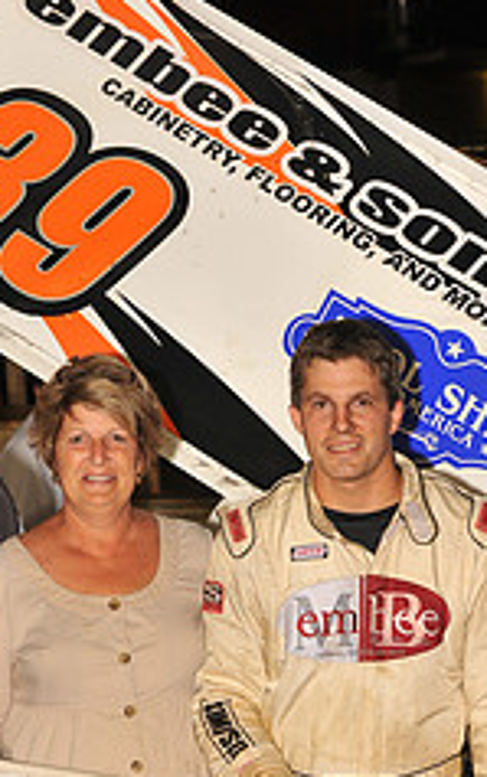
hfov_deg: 7.9
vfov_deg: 12.5
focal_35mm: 166
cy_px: 718
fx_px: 3521
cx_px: 389
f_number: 7.1
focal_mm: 86
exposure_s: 1/320
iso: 500
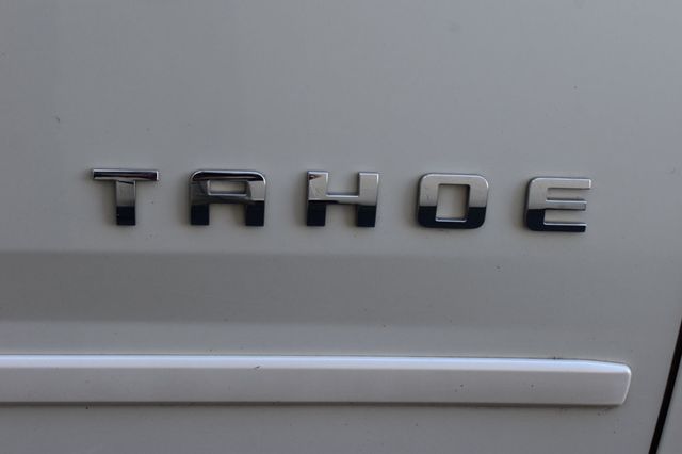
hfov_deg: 31.9
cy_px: 227
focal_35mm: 63
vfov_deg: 21.5
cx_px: 341
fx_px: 1193
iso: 400
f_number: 9
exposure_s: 1/125
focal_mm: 42
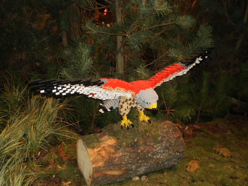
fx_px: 258
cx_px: 124
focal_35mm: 36
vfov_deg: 39.7
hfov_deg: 51.4
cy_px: 93
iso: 125
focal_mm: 6.3
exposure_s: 1/30
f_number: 3.1
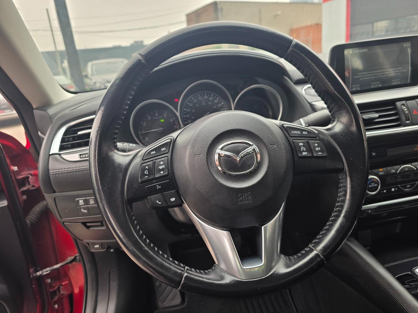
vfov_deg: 58.9
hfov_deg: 73.9
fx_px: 278
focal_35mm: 23
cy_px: 156
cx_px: 209
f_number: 1.7
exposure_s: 1/54.7
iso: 16
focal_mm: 6.3
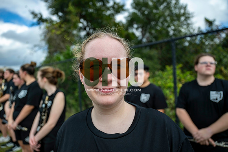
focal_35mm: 24
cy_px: 76
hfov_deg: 73.7
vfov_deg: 53.2
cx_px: 114
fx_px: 152
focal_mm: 24
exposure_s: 1/1250
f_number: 2.8
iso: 100
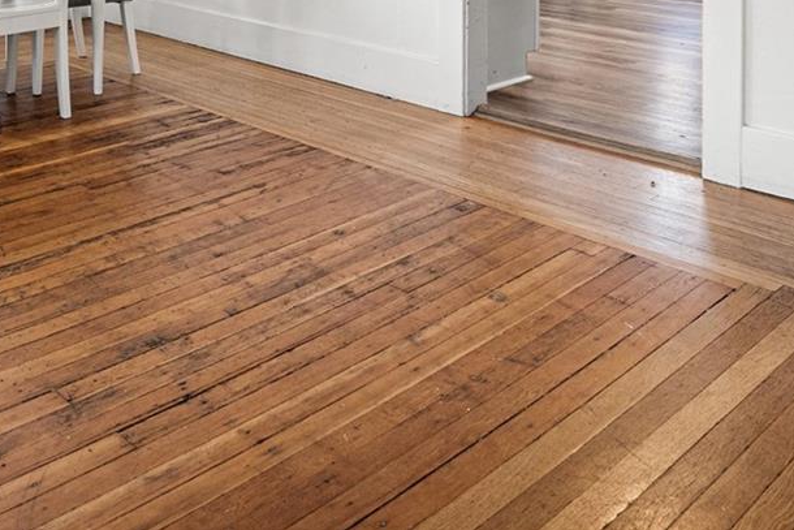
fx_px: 926
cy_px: -162
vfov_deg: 26.8
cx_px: 74
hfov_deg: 42.4
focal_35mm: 42
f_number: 8
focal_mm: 16
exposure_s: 1/2
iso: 200
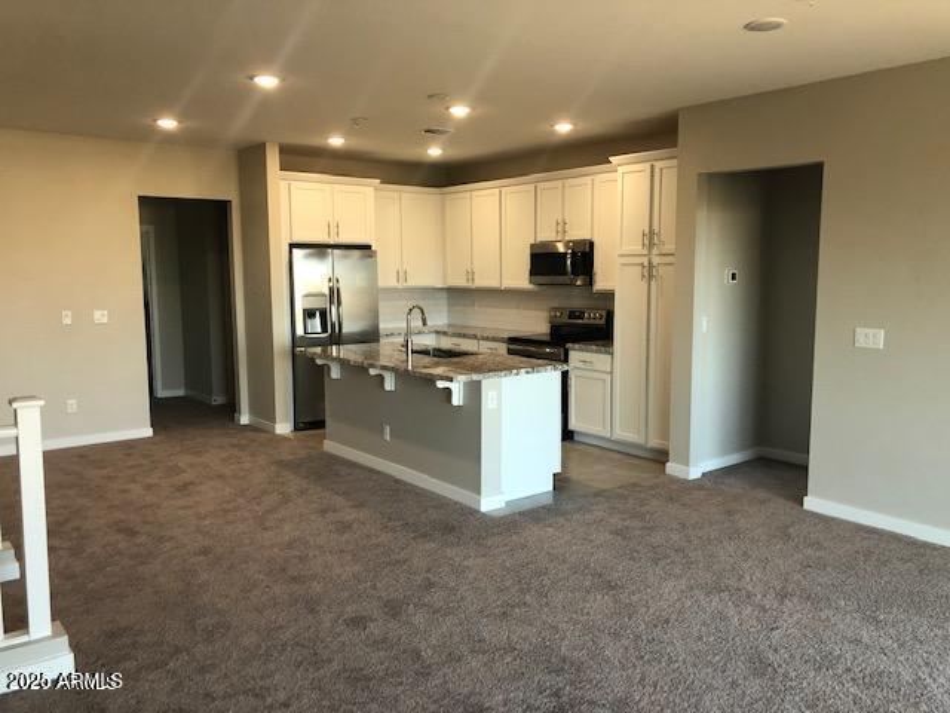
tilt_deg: -6.5
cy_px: 356
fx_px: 768
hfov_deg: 63.4
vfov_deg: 49.7
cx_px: 475
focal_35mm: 28
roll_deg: -0.7
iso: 32
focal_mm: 4
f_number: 1.8
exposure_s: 1/30
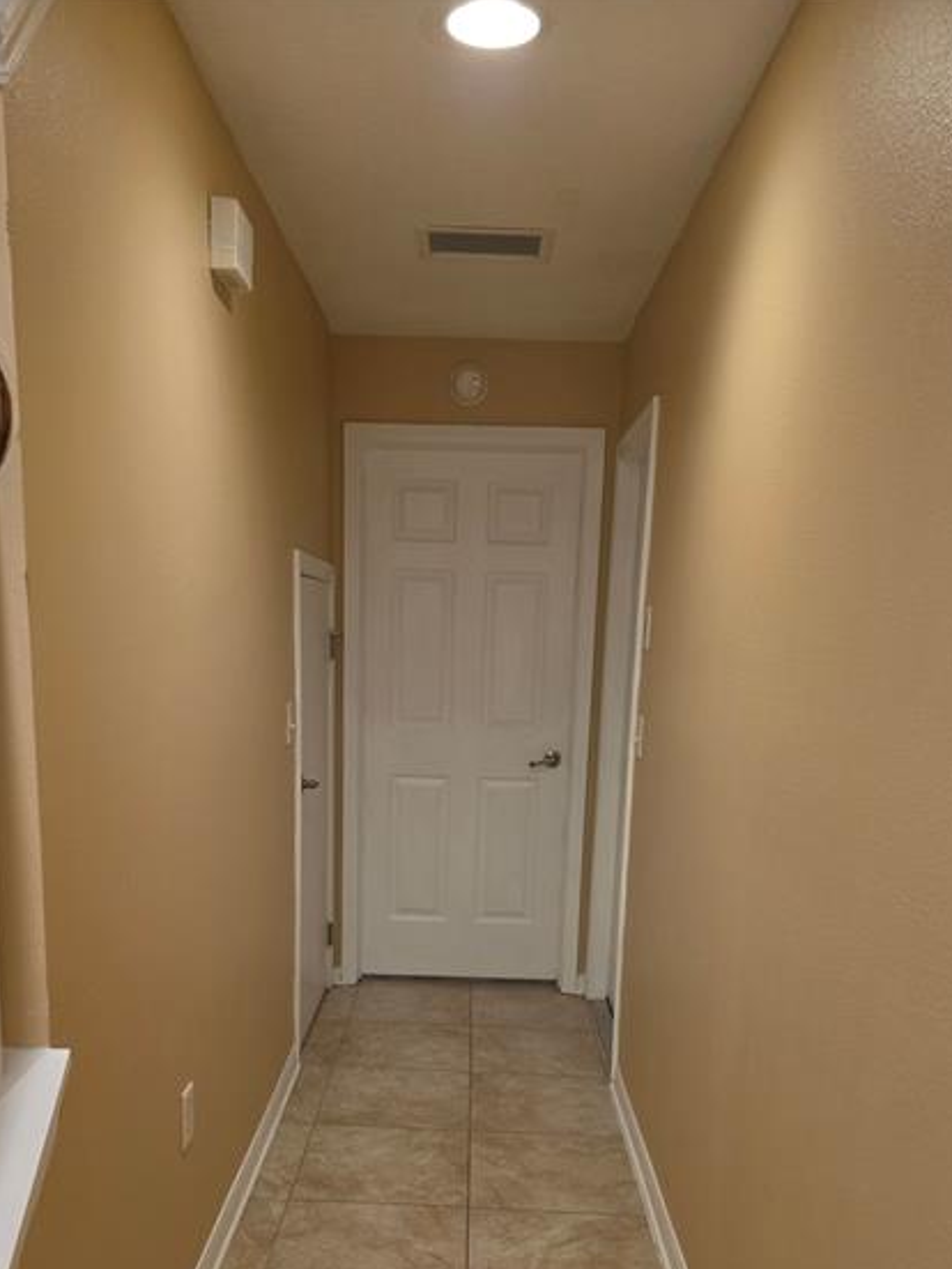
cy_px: 871
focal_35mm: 32
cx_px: 469
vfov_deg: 55.3
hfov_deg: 44.2
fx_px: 1173
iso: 320
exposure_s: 1/120
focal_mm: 6.25
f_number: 1.7
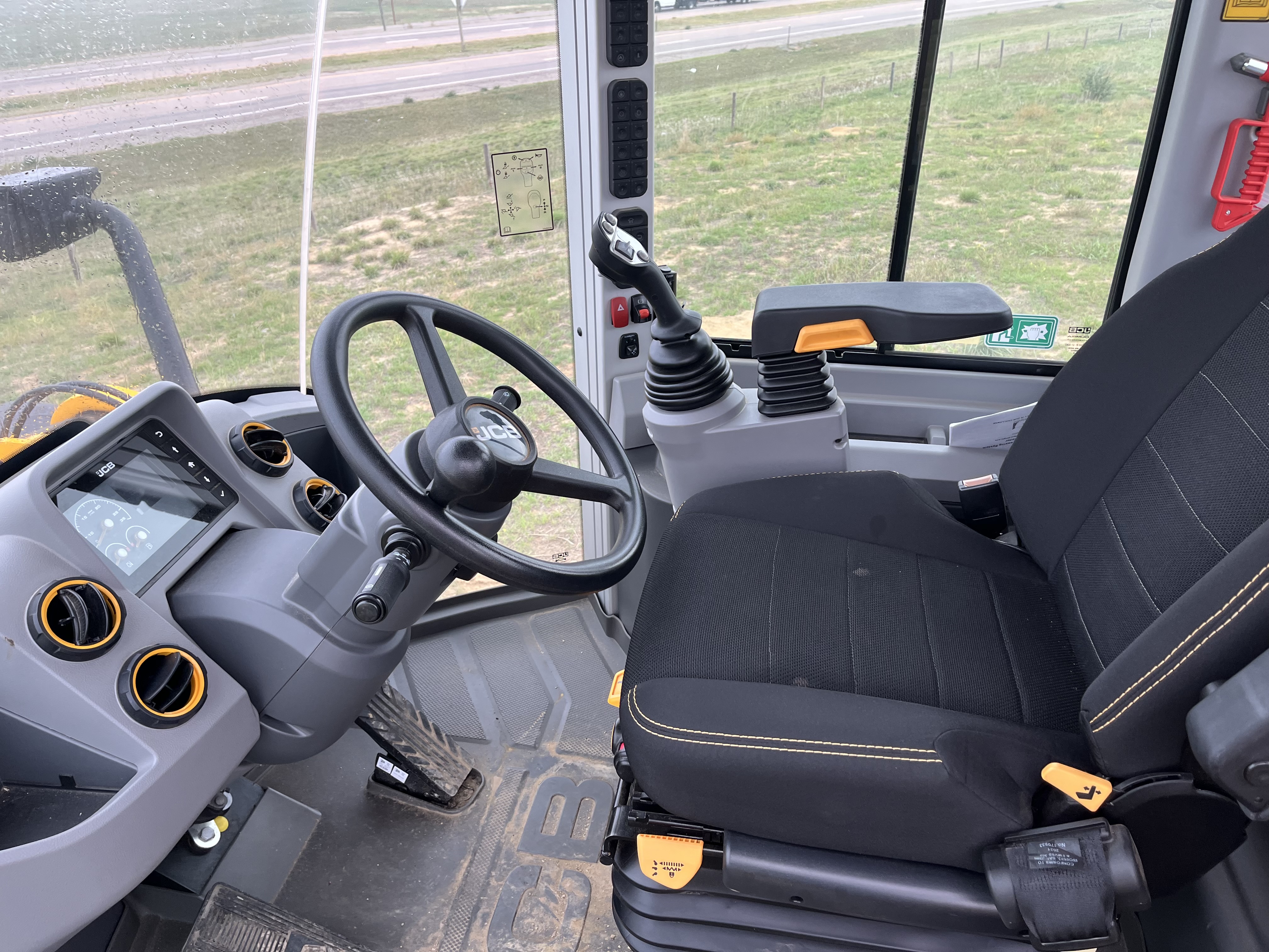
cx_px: 634
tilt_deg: -29.2
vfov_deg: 53.1
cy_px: 476
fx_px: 953
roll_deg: +4.1
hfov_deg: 67.3
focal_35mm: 26
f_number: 1.6
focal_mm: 5.1
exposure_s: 1/121
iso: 64
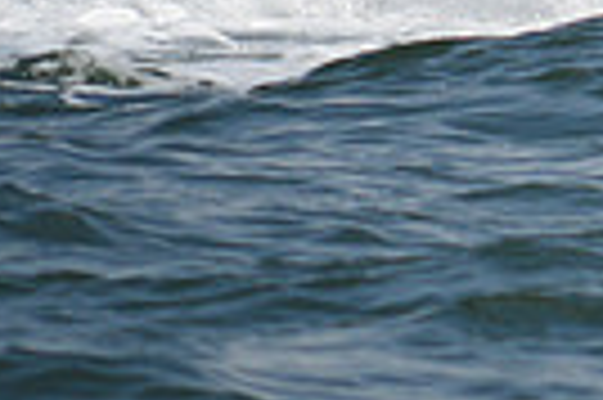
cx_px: 1269
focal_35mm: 1302
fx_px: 21782
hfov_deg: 1.6
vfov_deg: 1.1
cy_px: -202
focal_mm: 200
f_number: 5.6
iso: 280
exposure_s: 1/2000
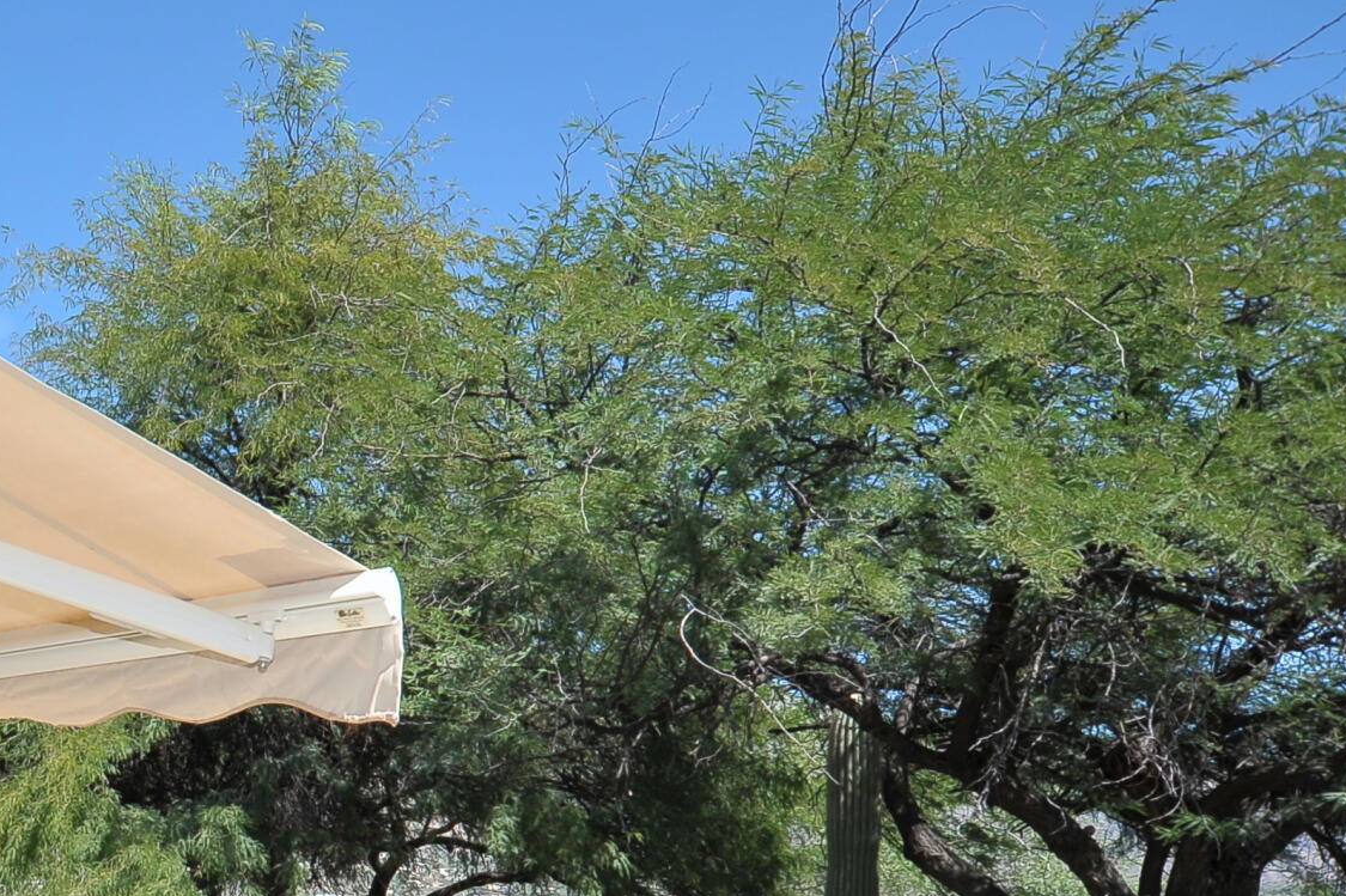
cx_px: -339
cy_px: 886
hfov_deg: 32.5
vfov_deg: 26.6
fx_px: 1794
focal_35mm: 48
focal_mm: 18
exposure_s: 1/320
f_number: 11
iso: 320
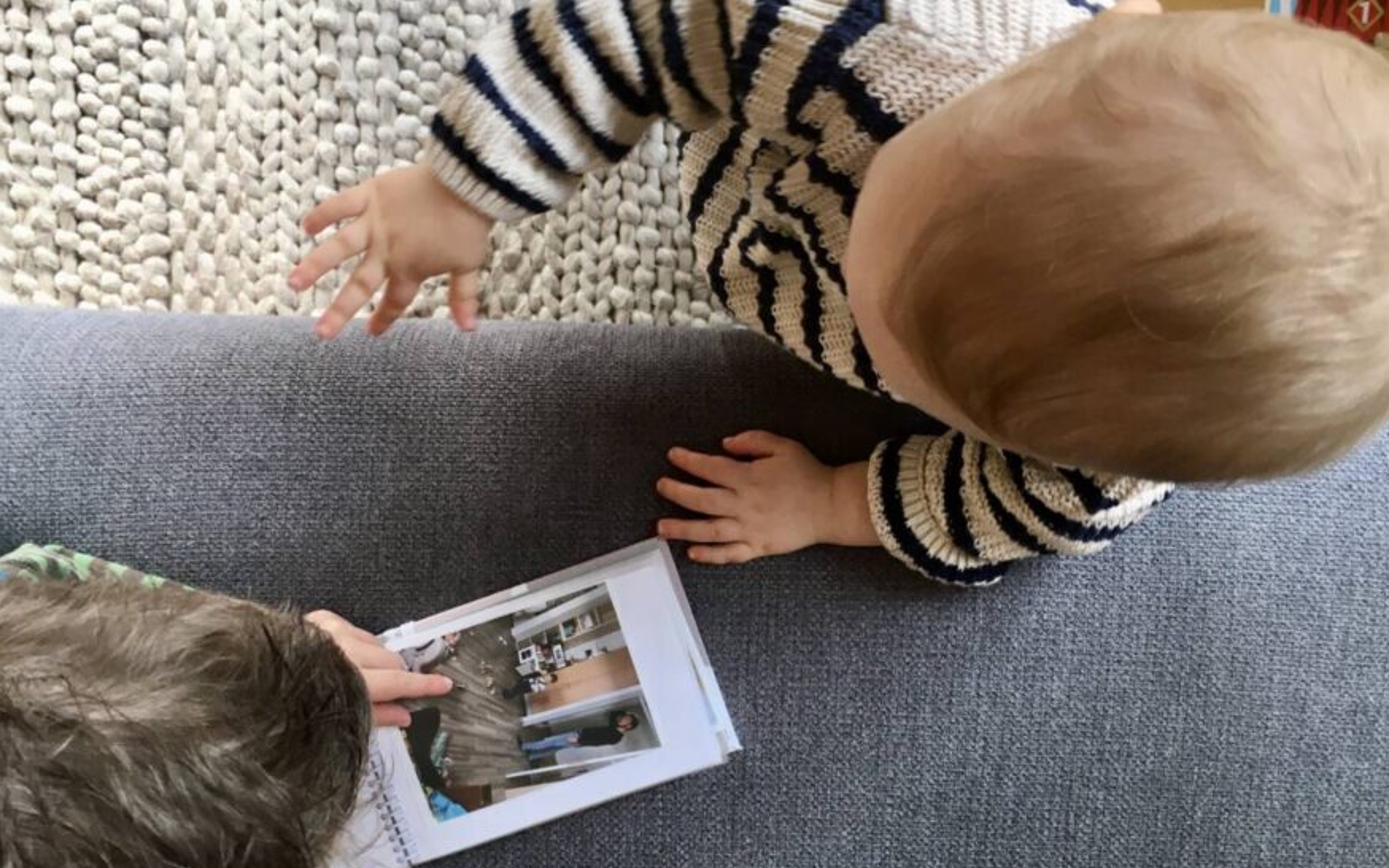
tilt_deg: -78.9
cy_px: 483
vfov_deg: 35.3
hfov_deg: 54.0
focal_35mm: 36
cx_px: 660
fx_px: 1363
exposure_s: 1/33
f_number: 2.2
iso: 32
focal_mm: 4.15
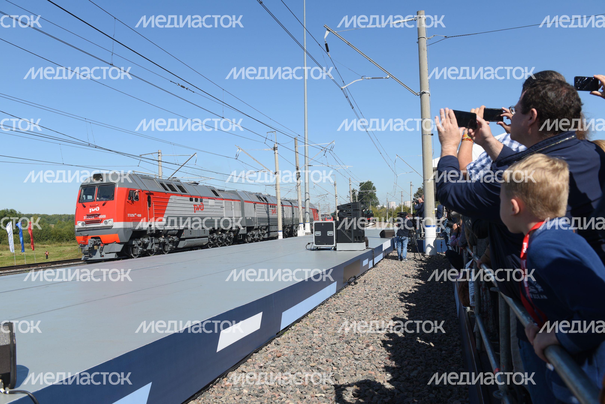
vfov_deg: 41.1
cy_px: 202
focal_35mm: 32
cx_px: 302
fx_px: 538
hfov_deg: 58.7
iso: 220
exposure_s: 1/800
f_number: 7.1
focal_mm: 32
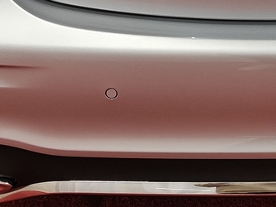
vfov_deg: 10.6
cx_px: 269
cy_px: -132
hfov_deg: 14.5
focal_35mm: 134
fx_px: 1069
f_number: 1.8
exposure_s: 1/100
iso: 100
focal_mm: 5.59
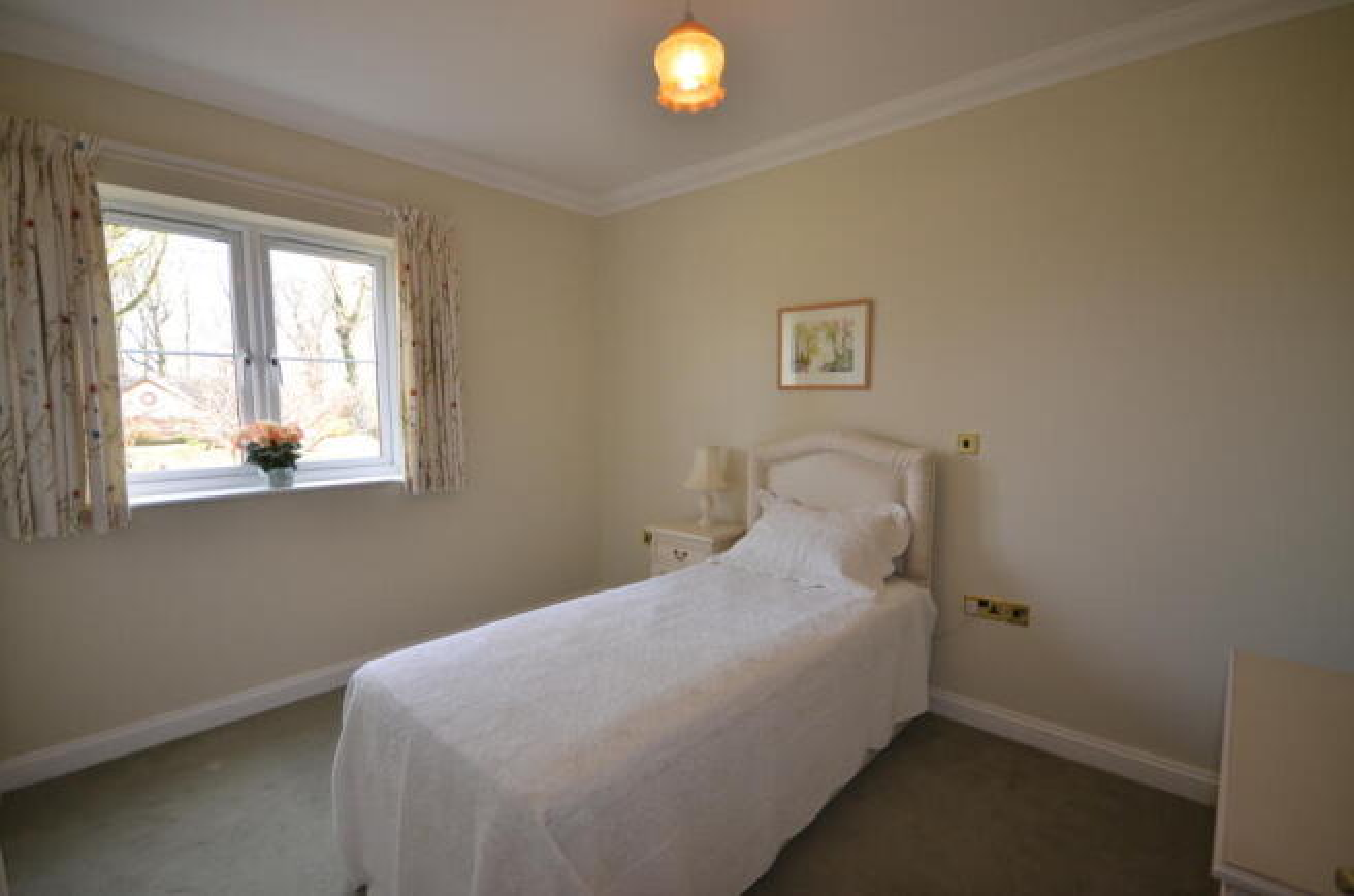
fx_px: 619
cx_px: 677
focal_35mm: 16
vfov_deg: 71.8
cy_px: 448
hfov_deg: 95.1
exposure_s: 1/60
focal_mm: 11
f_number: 4.2
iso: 400
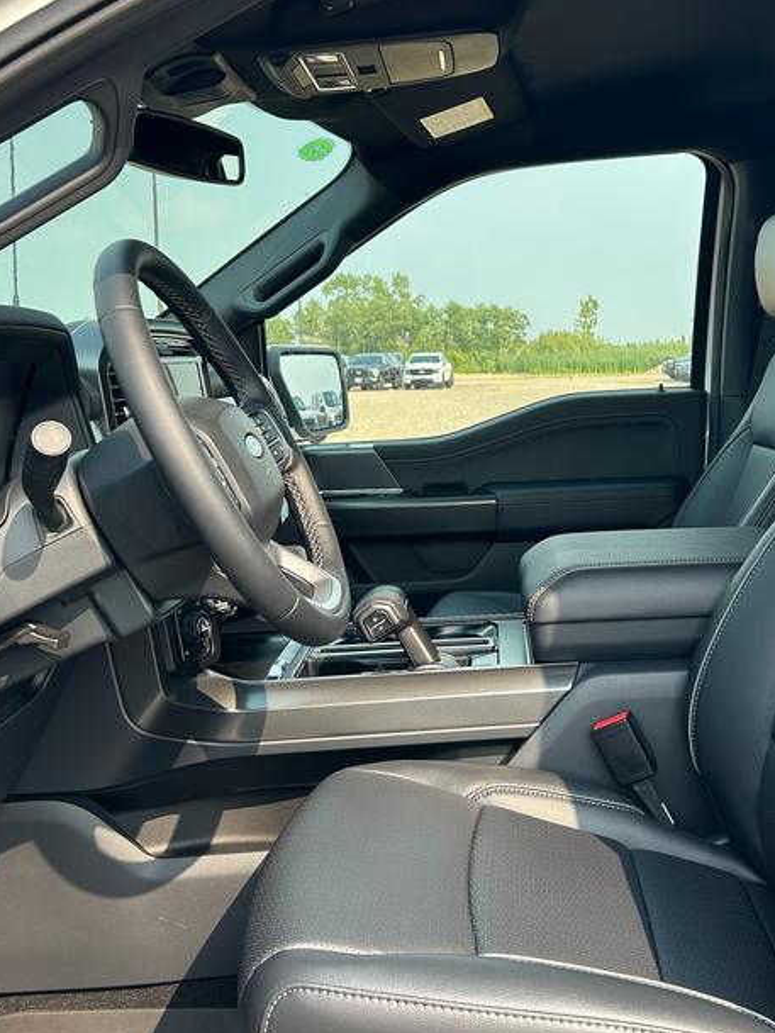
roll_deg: +0.8
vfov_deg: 45.7
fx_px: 1223
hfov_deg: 34.8
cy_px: 472
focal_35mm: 41
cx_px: 522
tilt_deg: -4.8
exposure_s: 1/769
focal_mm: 5.7
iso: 50
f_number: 1.5
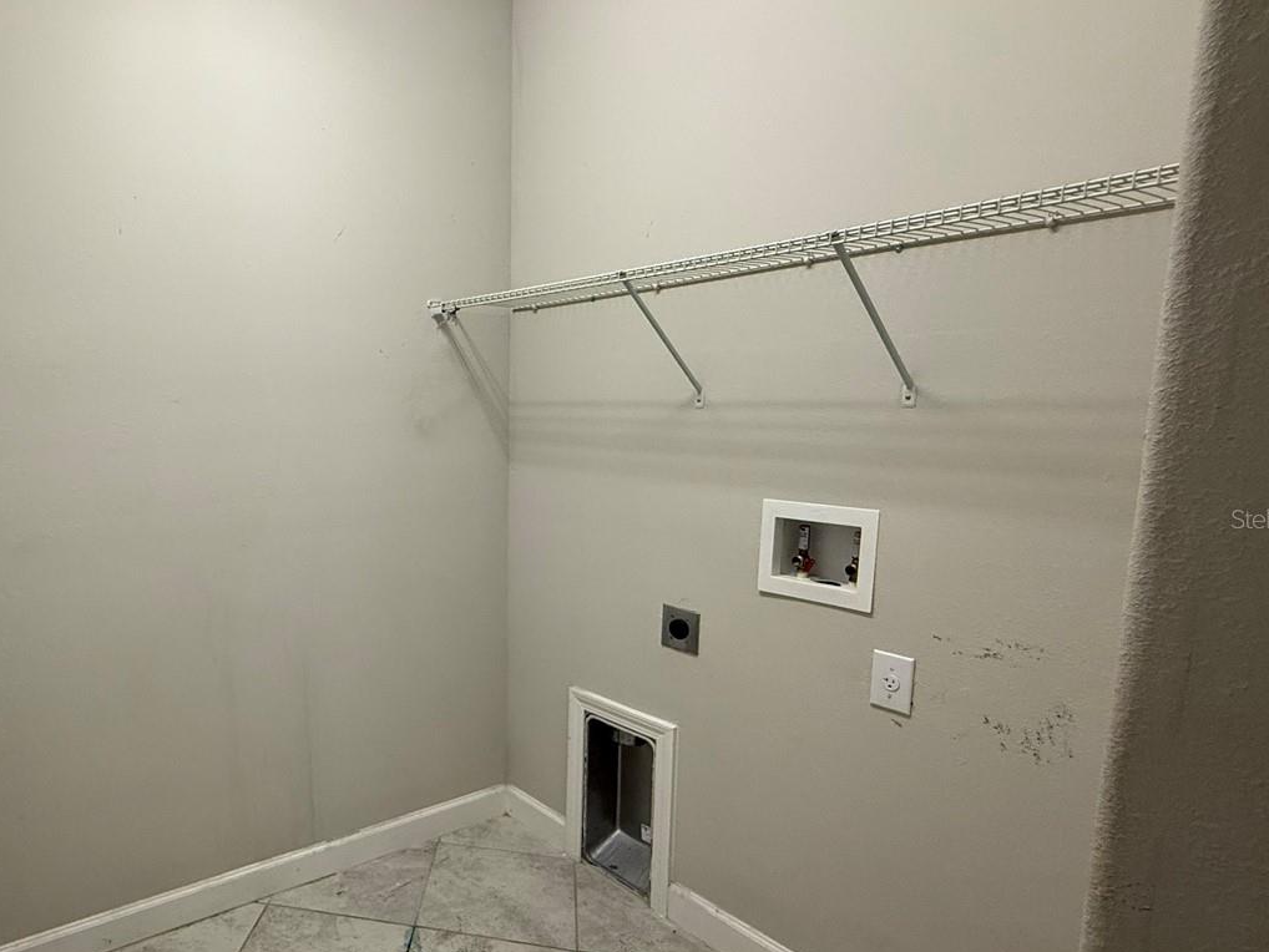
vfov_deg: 61.0
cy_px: 518
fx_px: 807
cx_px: 352
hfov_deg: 72.2
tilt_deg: -8.3
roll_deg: +1.2
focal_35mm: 22
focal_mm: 2.22
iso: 160
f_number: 2.2
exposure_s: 1/120
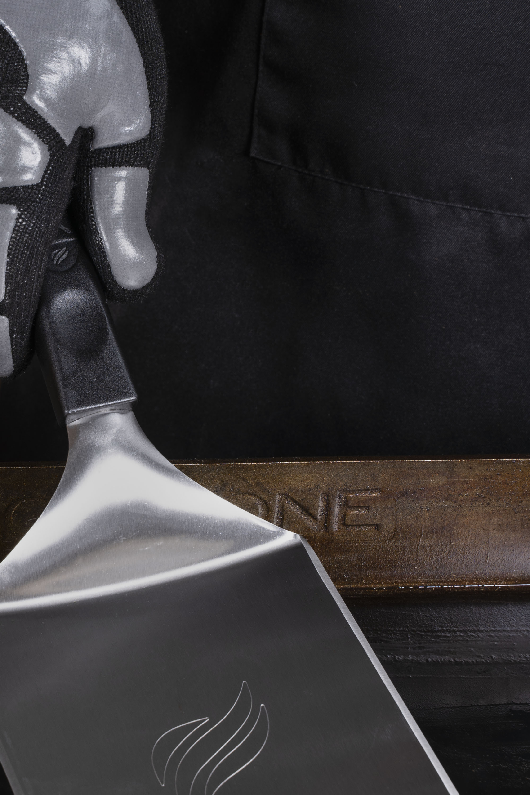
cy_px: 283
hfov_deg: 10.2
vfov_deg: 15.3
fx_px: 2959
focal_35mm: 134
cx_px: 102
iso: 100
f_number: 11
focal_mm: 75
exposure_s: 1/250
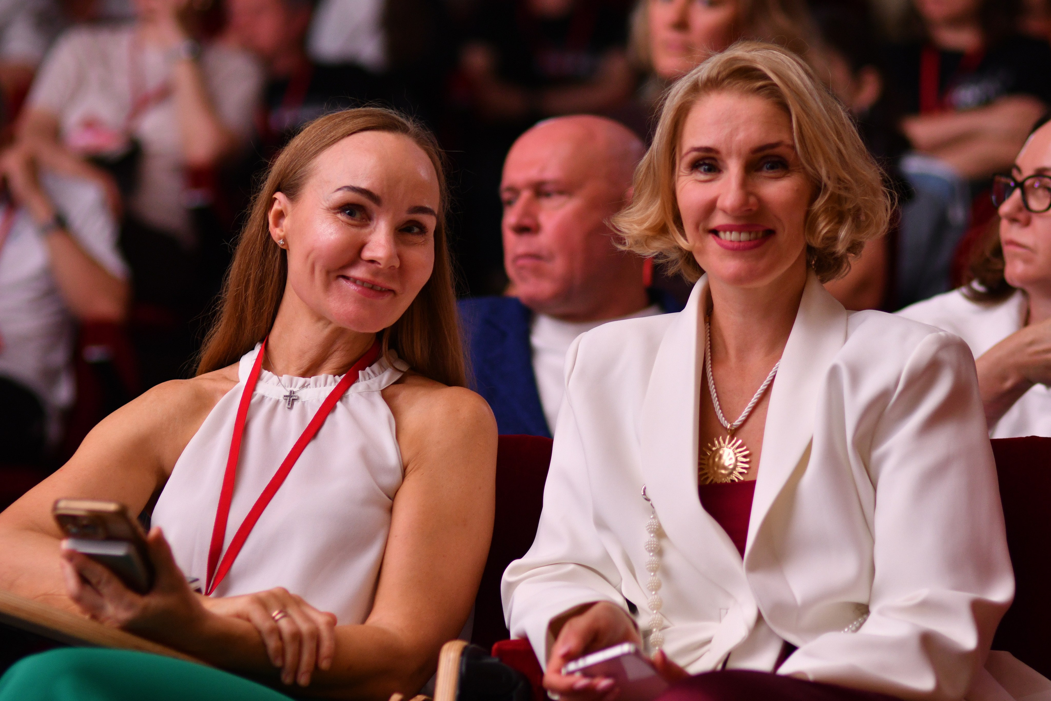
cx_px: 526
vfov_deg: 10.8
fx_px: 3708
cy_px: 350
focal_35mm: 127
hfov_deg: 16.1
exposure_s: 1/160
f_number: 2
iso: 800
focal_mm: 85
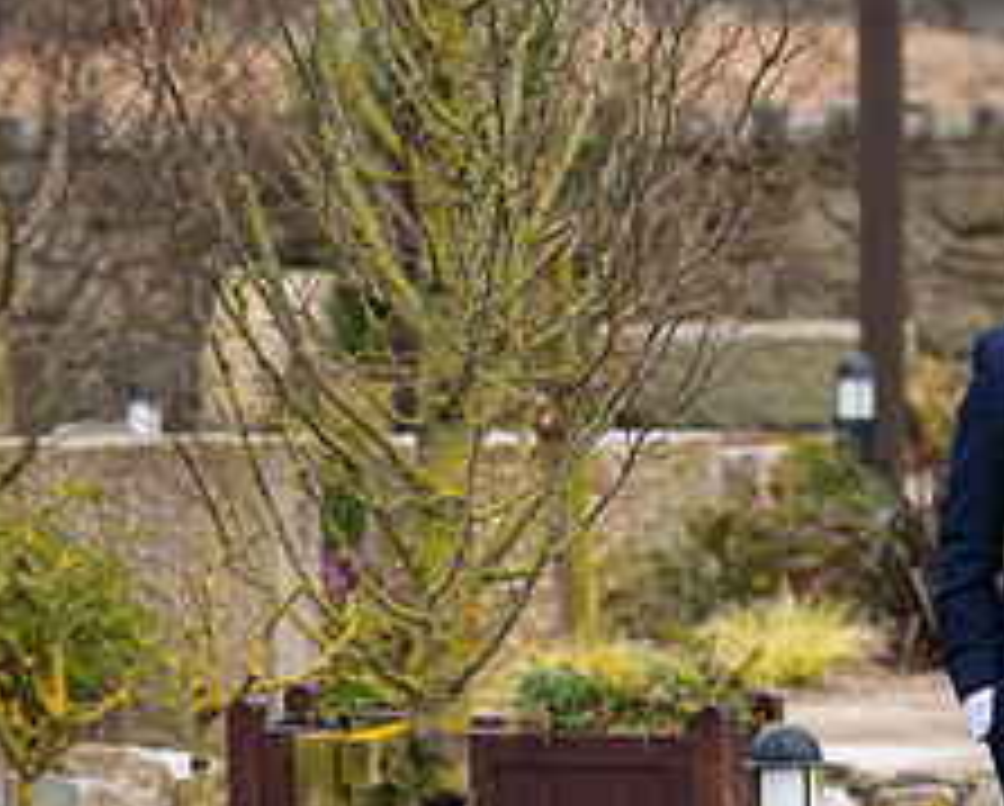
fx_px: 11247
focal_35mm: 378
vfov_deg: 4.1
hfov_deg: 5.1
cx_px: 1121
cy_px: 538
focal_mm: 155
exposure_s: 1/200
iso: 250
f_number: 3.5
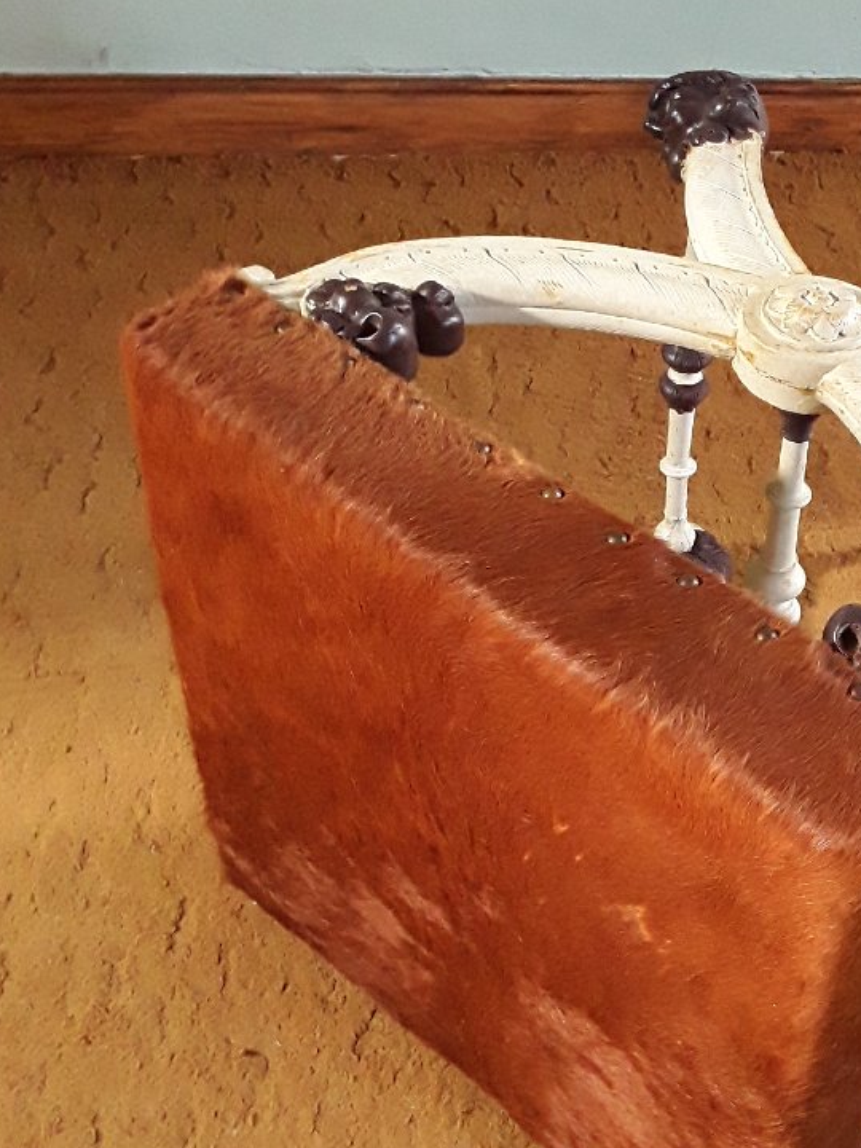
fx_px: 1492
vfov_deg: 42.1
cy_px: 587
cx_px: 706
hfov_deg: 31.2
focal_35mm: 45
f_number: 1.9
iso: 200
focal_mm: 2.91
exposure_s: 1/100
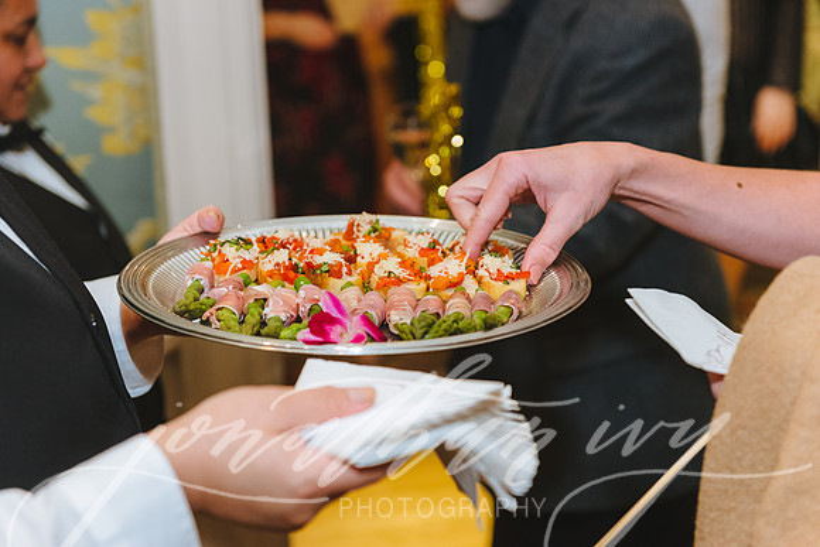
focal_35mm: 66
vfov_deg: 20.6
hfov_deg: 30.5
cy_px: 274
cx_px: 410
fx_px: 1504
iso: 4000
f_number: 4
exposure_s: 1/160
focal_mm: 66
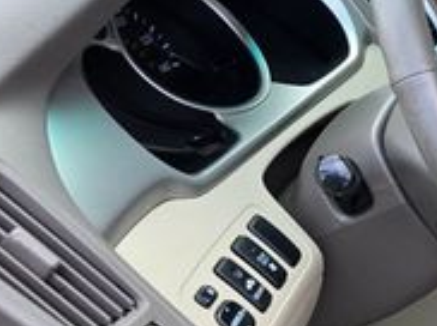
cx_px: 732
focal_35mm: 81
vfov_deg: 17.4
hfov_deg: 19.5
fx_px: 1021
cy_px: 379
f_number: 1.7
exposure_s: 1/180
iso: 125
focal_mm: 6.3
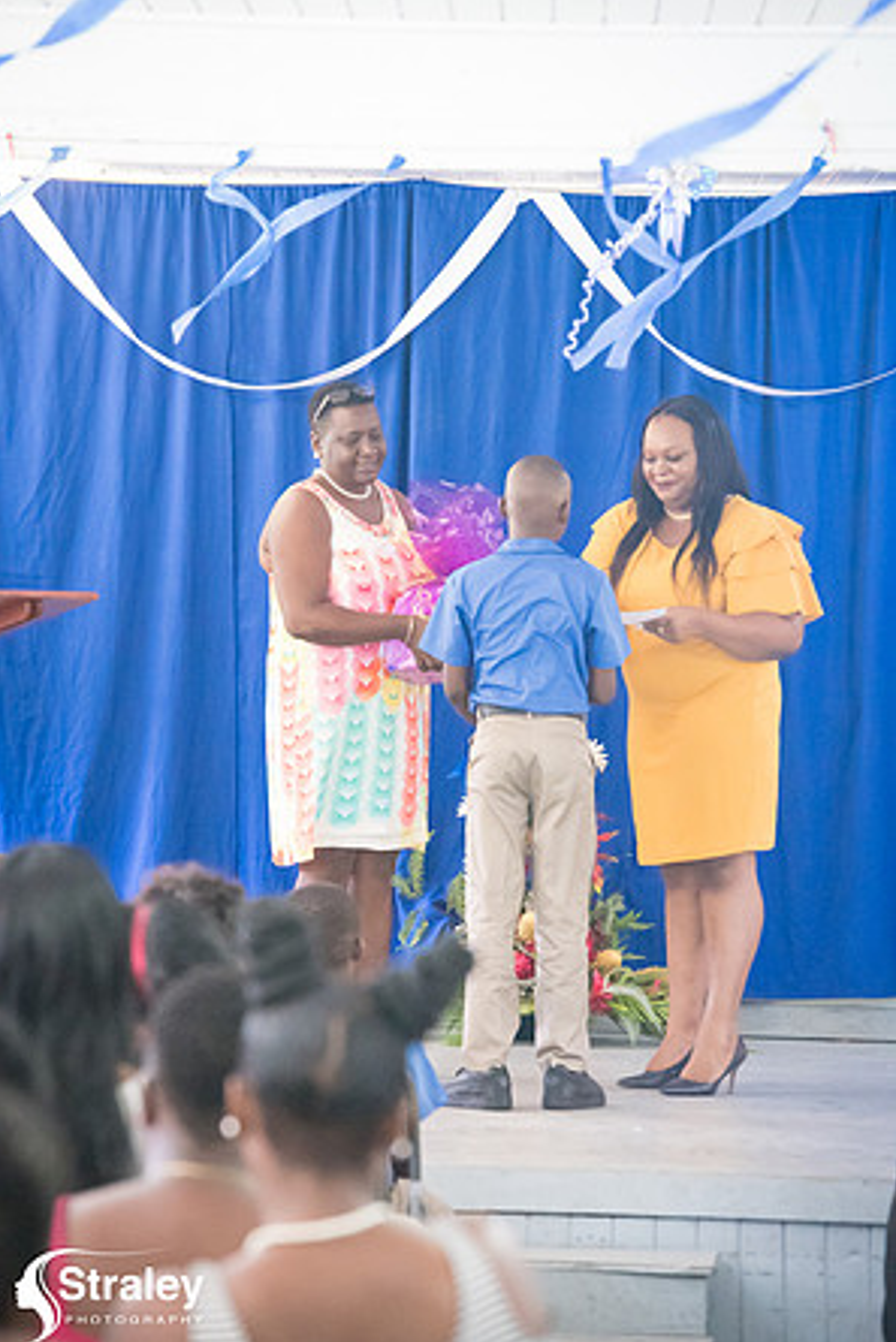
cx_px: 446
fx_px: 6602
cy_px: 676
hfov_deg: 7.8
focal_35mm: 177
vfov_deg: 11.6
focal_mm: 175
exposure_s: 1/200
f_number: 6.3
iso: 22800
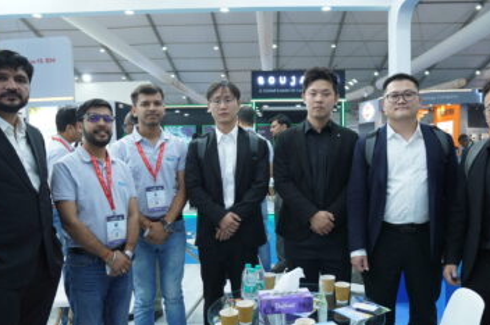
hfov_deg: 63.6
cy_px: 178
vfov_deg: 44.8
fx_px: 394
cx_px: 269
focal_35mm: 29
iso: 320
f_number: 3.2
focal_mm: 17
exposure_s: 1/160
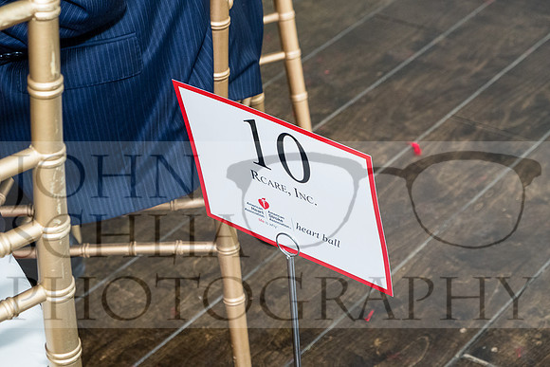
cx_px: 275
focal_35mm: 83
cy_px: 184
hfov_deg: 24.5
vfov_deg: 16.5
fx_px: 1268
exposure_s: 1/125
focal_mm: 55
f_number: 5.6
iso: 1600
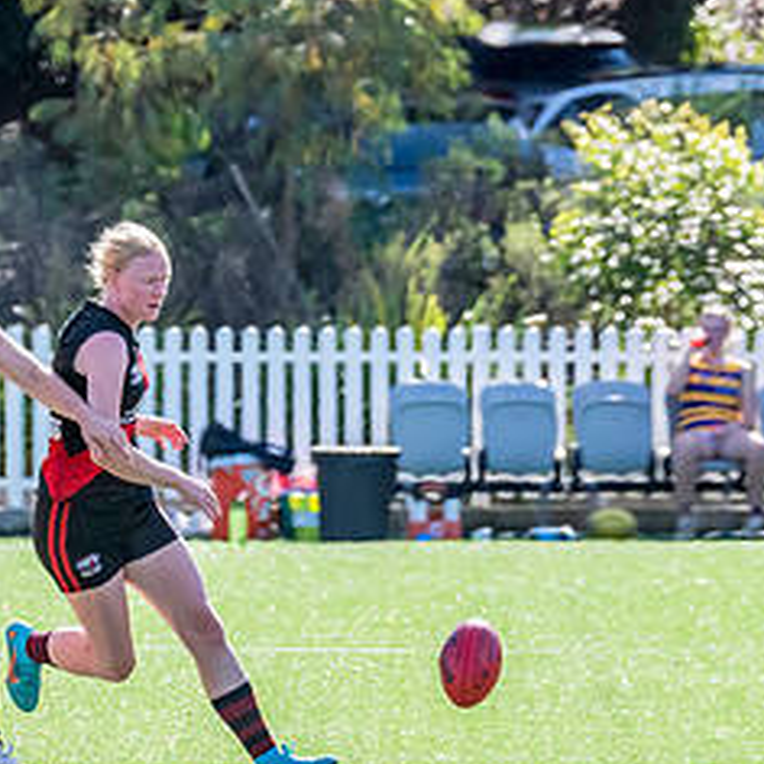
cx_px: -59
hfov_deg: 1.9
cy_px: 379
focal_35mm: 926
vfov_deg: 1.9
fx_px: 23122
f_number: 7.1
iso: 800
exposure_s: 1/1600
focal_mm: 310
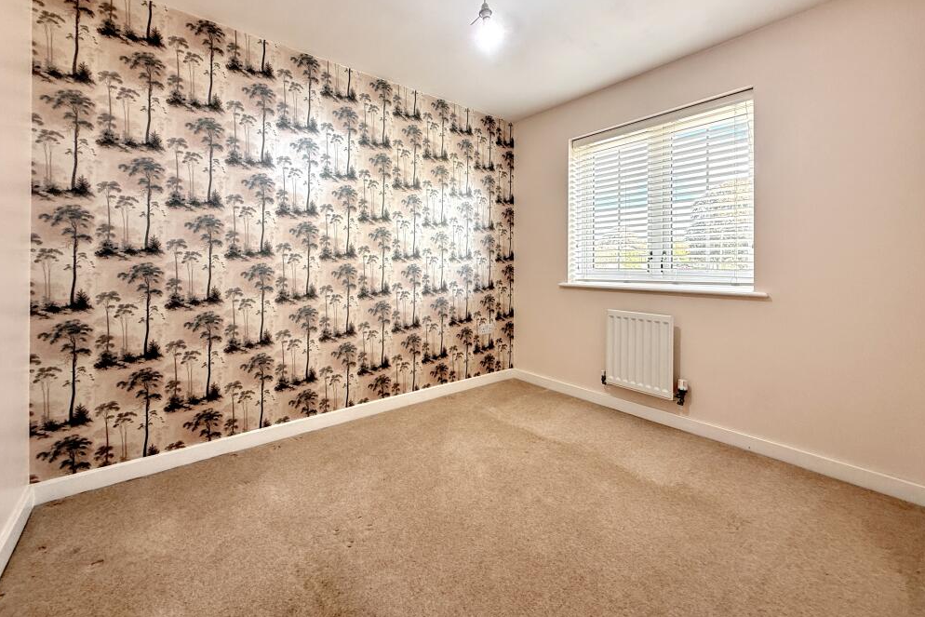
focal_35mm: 15
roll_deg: -0.9
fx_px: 385
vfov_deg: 76.9
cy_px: 263
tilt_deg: +0.3
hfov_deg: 100.4
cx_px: 452
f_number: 2.2
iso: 125
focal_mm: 2.22
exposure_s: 1/99
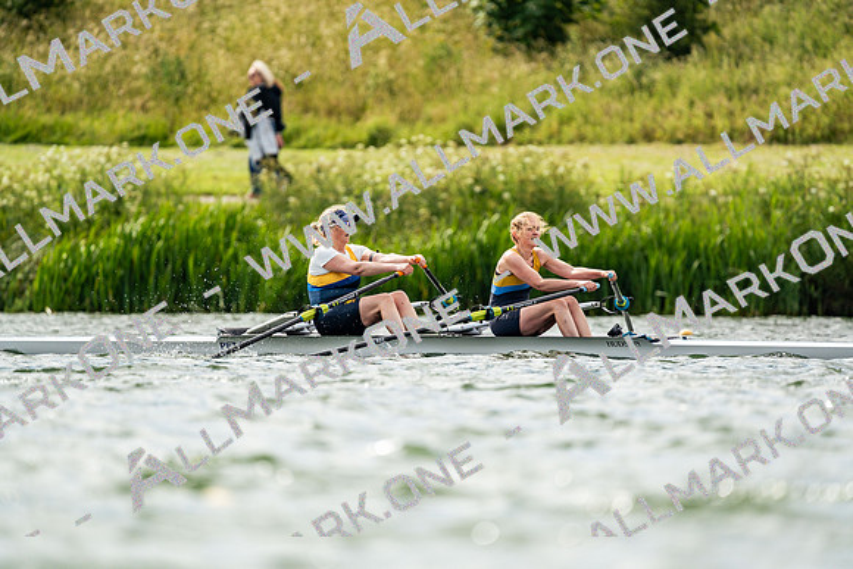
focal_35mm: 600
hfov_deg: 3.4
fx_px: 14219
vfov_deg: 2.3
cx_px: 426
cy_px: 284
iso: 400
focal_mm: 600
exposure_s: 1/2000
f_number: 6.3
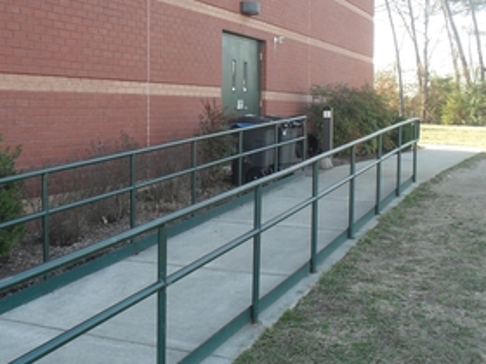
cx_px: 208
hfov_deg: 38.1
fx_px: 702
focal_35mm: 50
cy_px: 168
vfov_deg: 29.1
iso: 80
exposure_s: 1/90
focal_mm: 6.3
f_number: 3.2
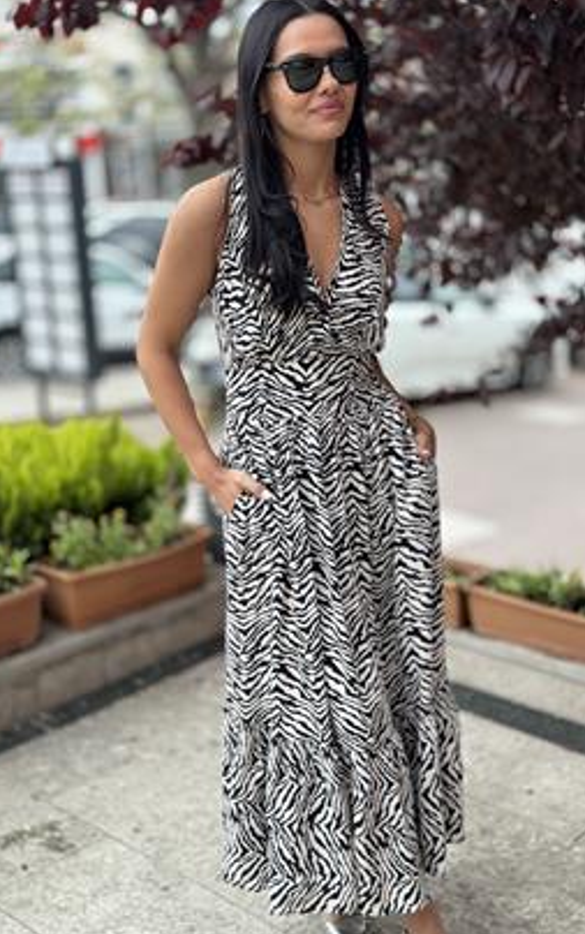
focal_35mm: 52
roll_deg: +3.0
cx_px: 296
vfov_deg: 38.8
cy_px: 468
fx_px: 1325
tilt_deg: -15.9
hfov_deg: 24.9
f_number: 1.78
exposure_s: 1/1107
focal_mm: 6.86
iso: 80
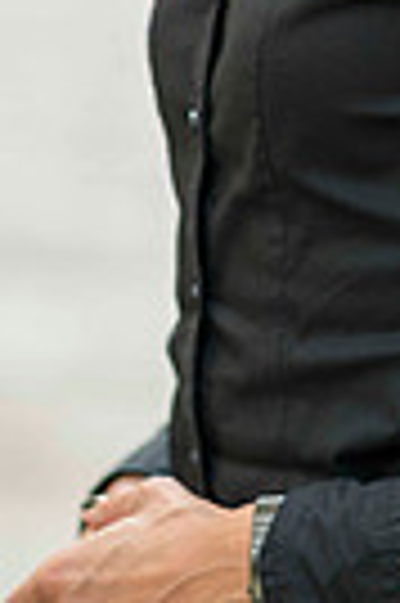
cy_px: -130
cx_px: 243
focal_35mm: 352
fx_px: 5881
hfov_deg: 3.9
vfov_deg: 5.8
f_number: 2
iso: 64
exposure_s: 1/500
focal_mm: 105
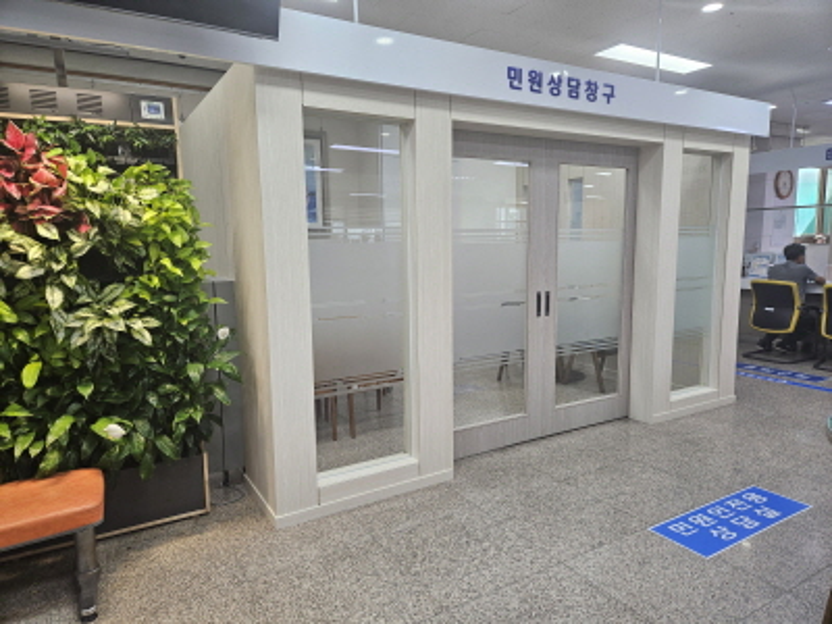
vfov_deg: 58.9
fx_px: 553
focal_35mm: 23
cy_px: 312
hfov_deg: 73.9
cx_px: 416
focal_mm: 5.4
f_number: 1.8
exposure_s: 1/120
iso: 100
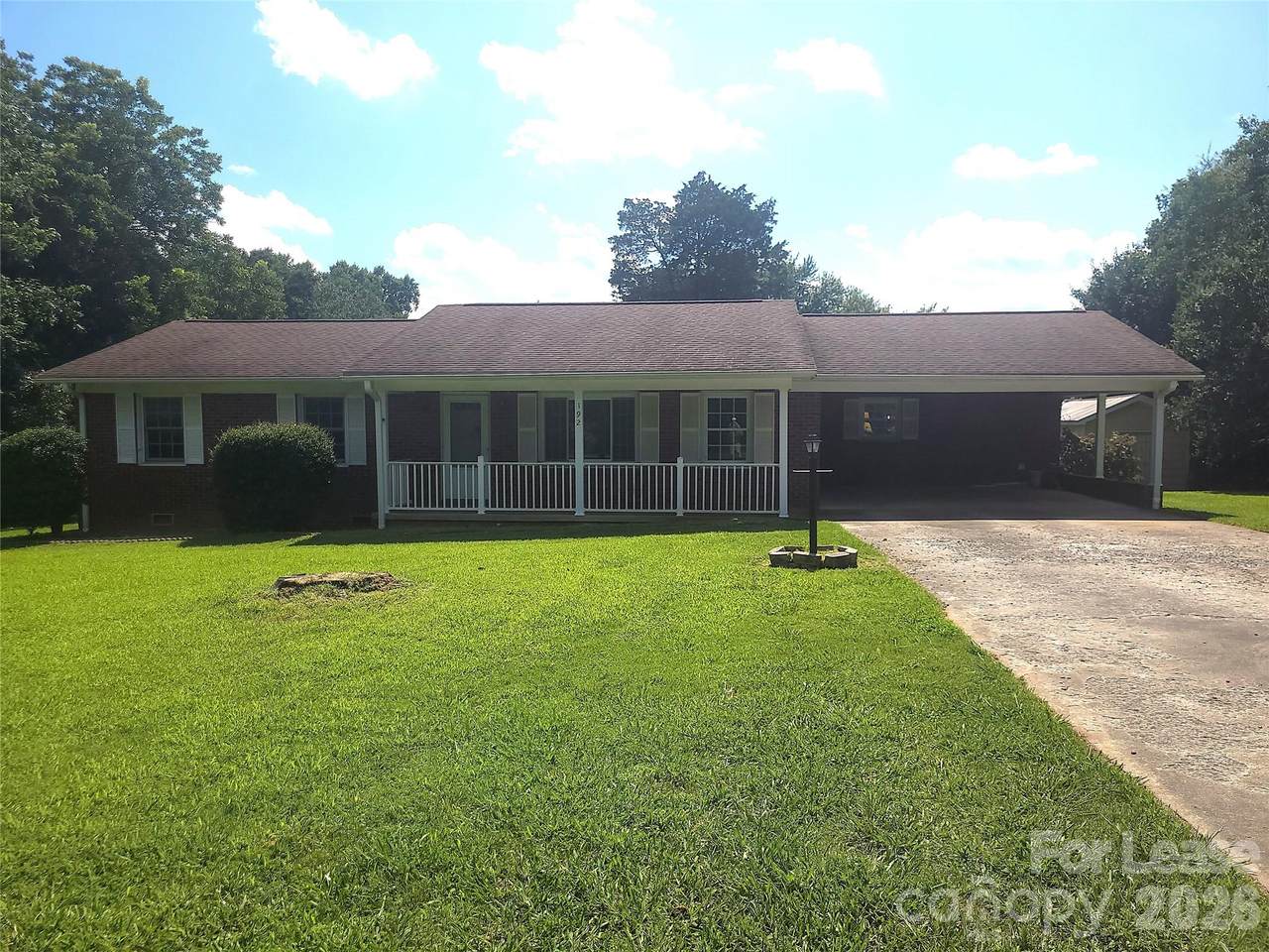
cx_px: 634
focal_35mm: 26
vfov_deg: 53.1
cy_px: 476
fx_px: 953
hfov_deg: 67.3
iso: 40
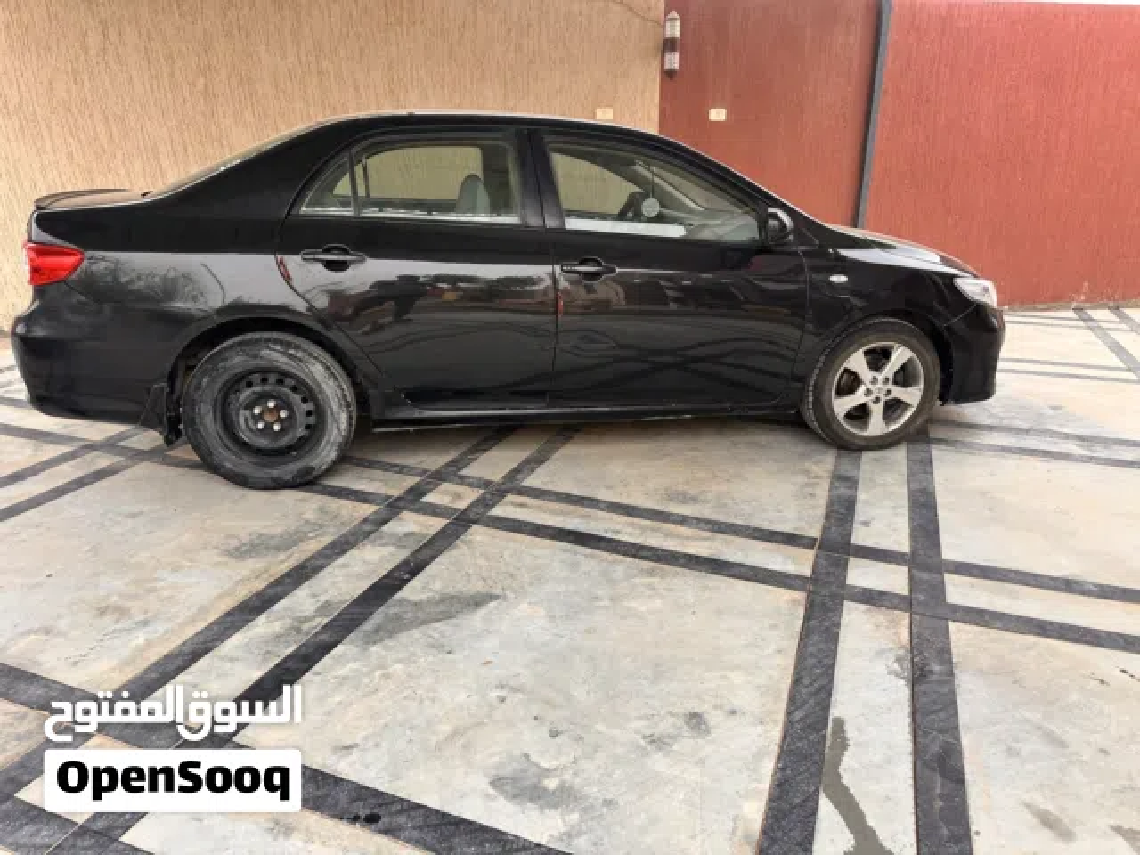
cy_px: 428
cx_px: 570
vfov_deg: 56.8
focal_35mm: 24
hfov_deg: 71.6
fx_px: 790
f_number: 1.78
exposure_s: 1/121
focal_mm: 6.86
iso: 80
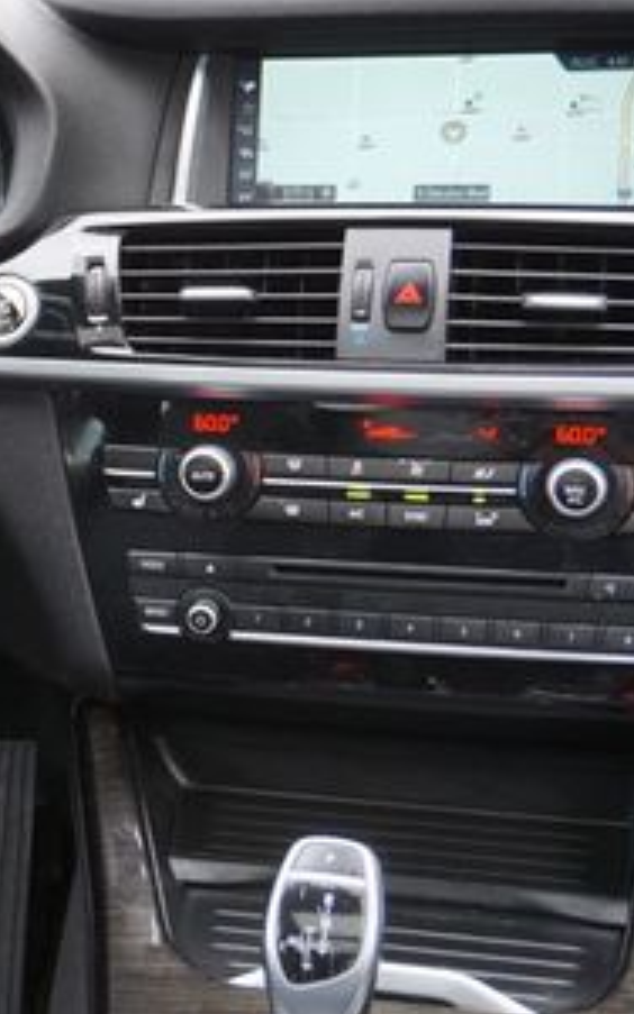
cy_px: 391
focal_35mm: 78
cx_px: -148
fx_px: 2157
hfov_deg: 16.0
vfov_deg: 26.4
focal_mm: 24
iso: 250
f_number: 4.5
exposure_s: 1/60
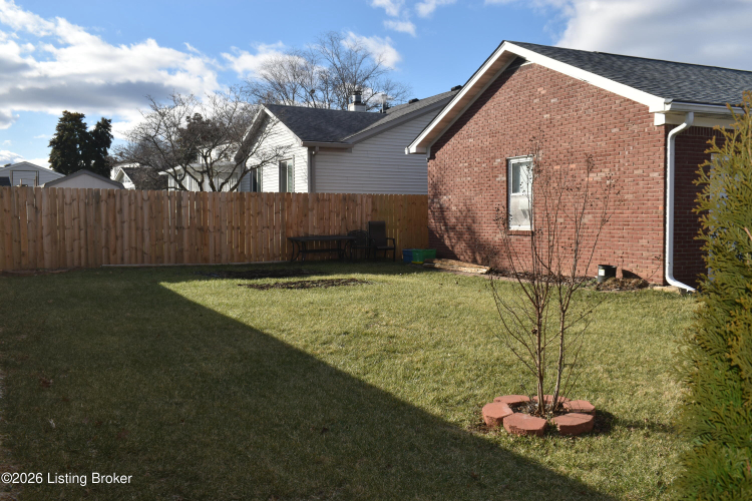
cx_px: 376
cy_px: 250
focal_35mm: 34
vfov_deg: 38.4
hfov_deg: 55.1
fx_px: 721
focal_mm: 23
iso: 100
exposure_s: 1/200
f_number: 10
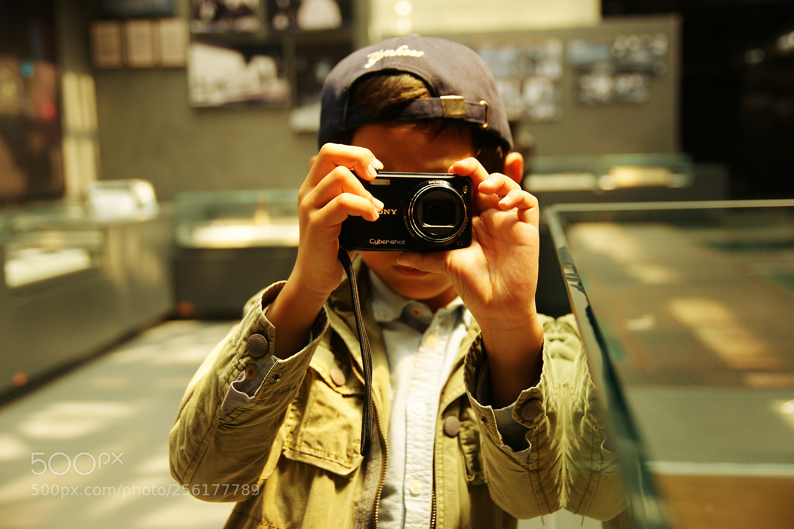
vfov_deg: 25.7
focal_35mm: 52
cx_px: 397
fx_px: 1157
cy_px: 264
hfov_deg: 37.9
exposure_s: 1/60
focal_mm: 35
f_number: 2.8
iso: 100
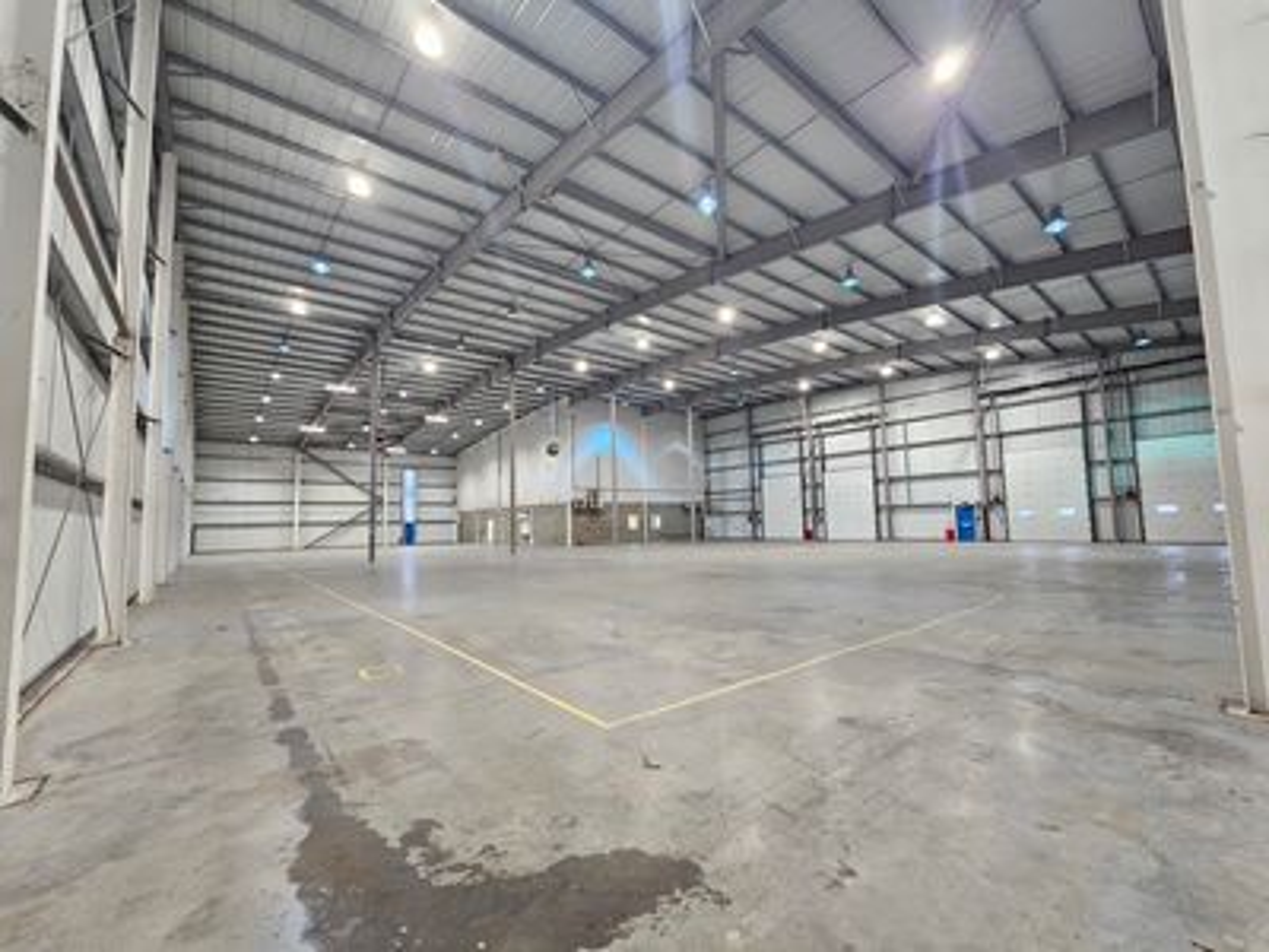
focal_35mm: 13
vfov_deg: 89.9
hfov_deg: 106.2
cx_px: 634
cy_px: 476
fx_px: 477
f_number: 2.2
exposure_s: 1/50
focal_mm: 2.2
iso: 400
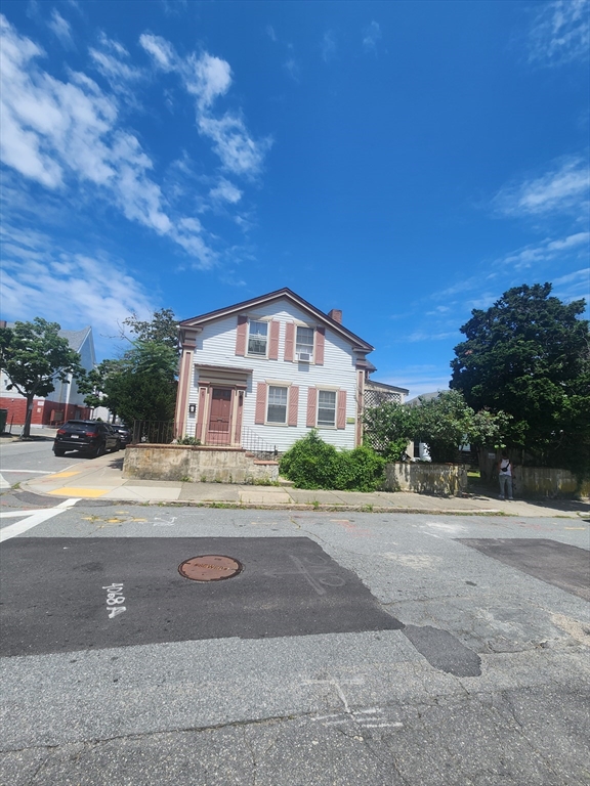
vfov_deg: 106.2
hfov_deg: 89.9
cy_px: 393
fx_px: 295
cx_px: 295
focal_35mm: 13
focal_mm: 2.2
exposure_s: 1/2032
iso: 50
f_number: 2.2
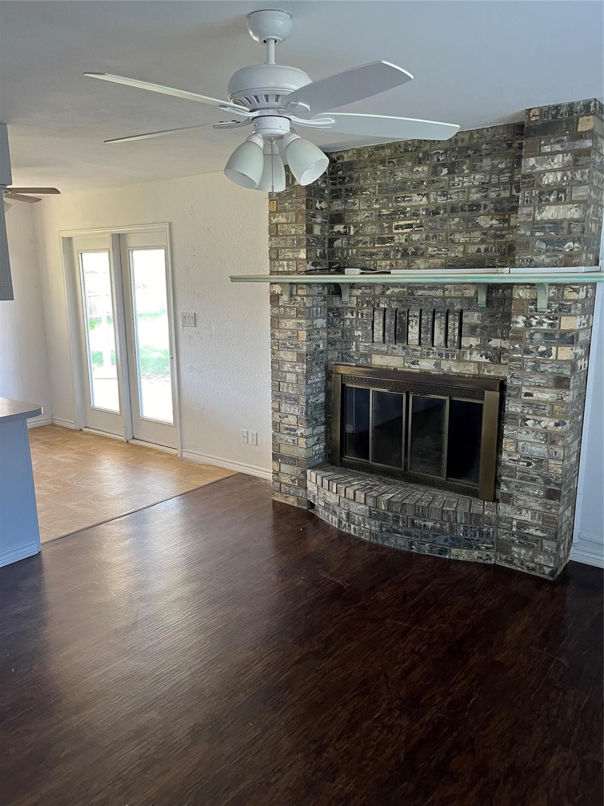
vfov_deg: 67.3
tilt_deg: -11.4
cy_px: 403
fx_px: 605
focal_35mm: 26
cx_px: 302
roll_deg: +0.4
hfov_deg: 53.1
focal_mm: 5.1
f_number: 1.6
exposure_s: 1/60
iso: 200
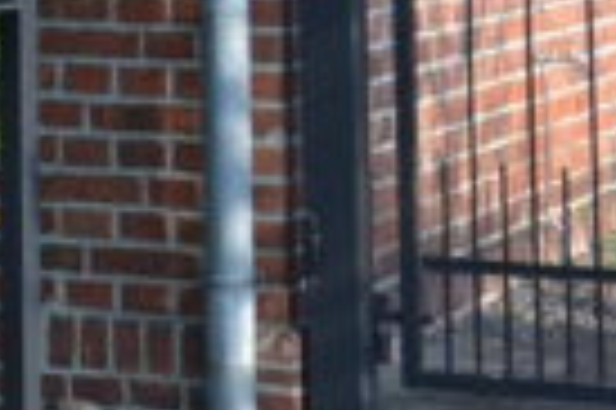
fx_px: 4012
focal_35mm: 235
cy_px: -694
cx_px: -1111
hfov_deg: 7.8
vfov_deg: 5.6
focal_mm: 21
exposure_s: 1/250
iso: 200
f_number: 8
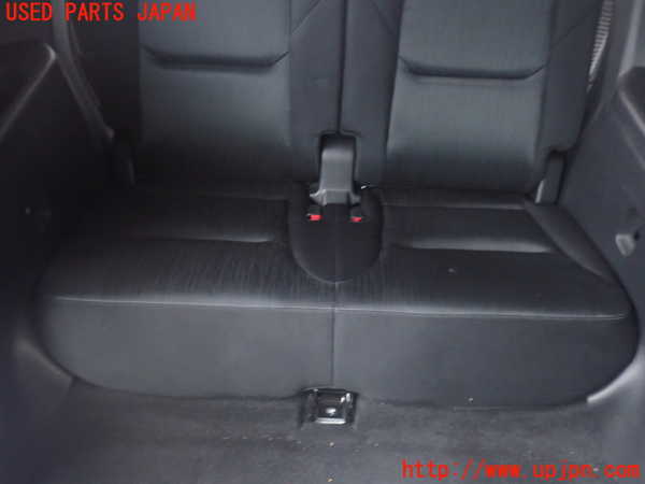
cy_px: 242
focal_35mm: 30
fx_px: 559
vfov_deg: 46.8
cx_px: 322
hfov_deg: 60.0
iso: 800
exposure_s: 1/15
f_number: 2.3
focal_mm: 5.4
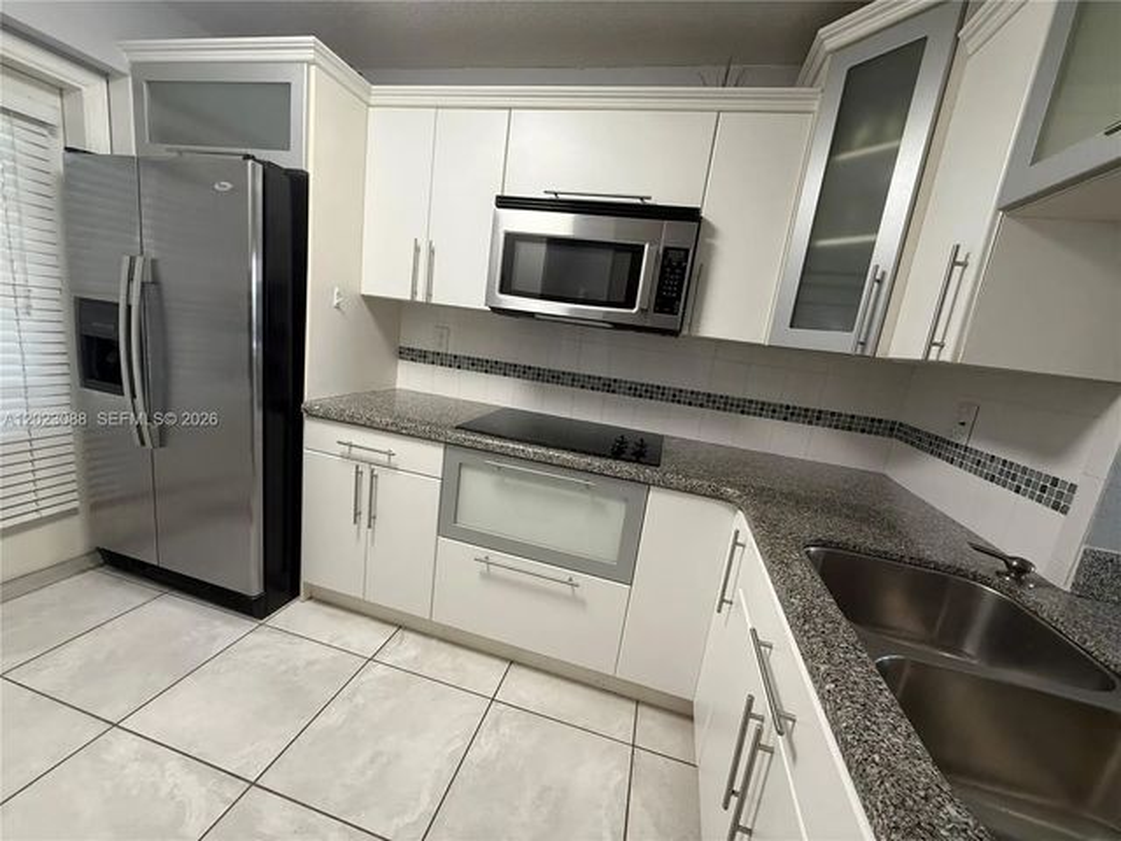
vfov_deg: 85.7
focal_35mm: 14
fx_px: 453
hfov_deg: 102.1
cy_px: 420
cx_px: 560
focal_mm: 2.22
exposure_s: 1/60
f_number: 2.2
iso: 200
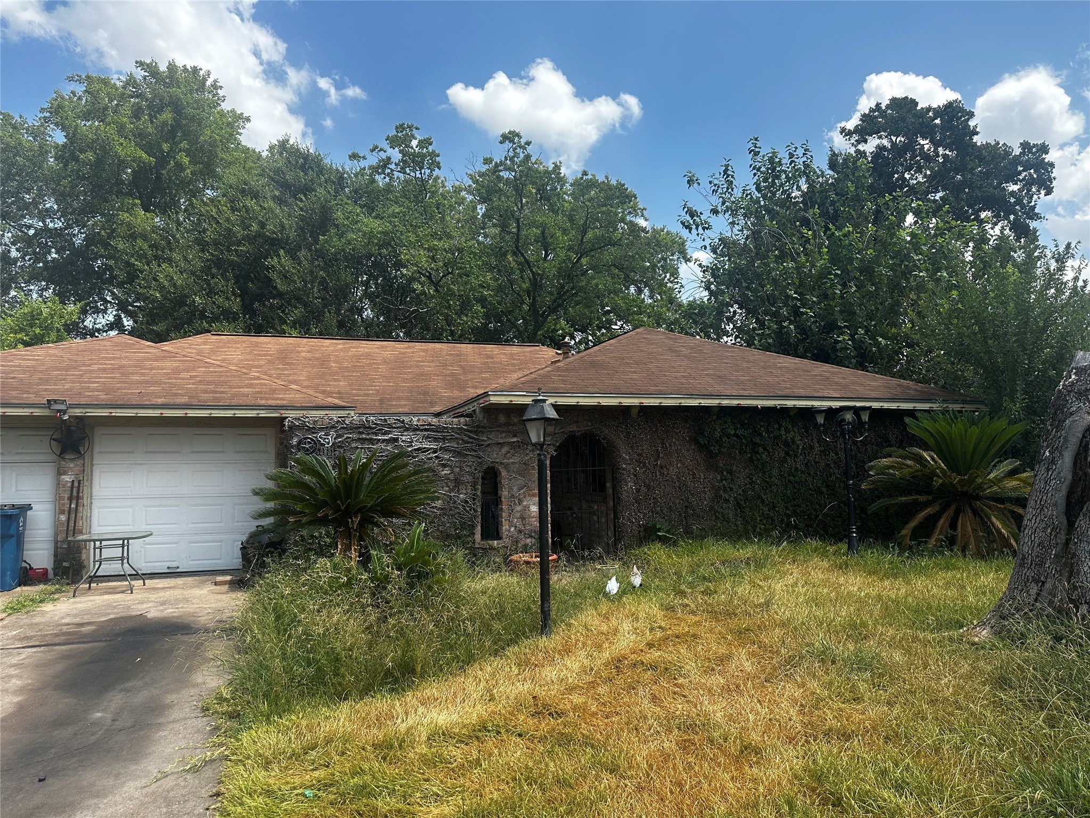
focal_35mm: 24
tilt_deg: +3.7
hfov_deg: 71.6
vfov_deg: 56.8
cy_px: 409
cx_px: 545
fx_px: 756
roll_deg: +1.4
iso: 80
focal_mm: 6.86
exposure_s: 1/2353
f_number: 1.78
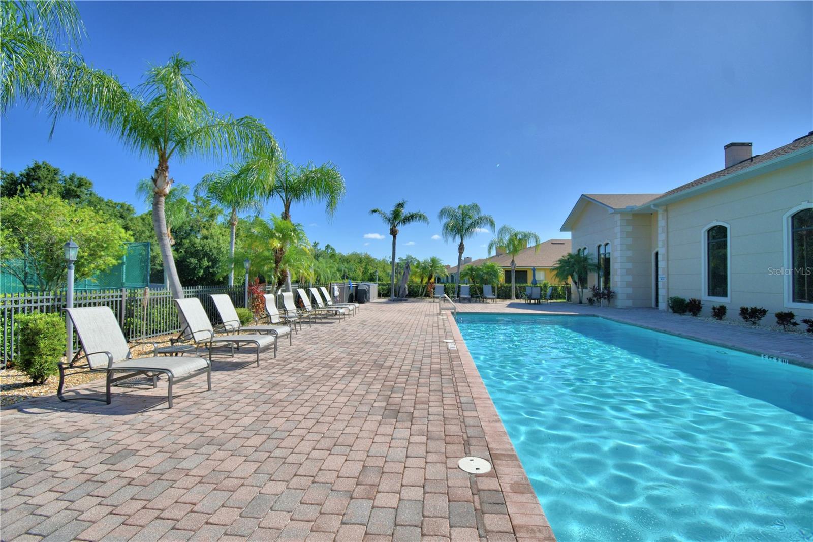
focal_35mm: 15
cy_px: 271
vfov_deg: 77.3
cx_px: 406
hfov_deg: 100.4
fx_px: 339
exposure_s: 1/2000
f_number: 4.5
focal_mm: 10
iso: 100
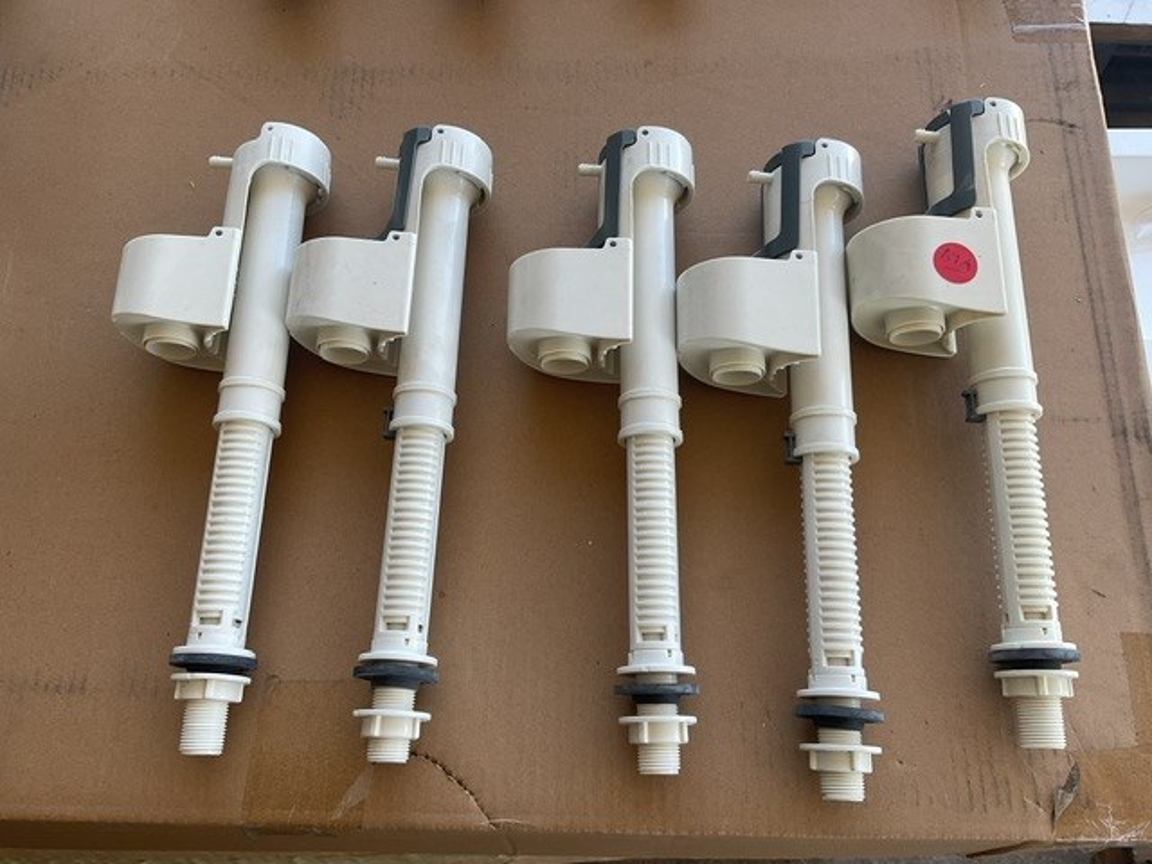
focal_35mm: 29
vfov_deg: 48.2
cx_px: 576
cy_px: 432
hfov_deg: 61.7
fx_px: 965
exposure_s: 1/100
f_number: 1.8
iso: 20
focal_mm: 3
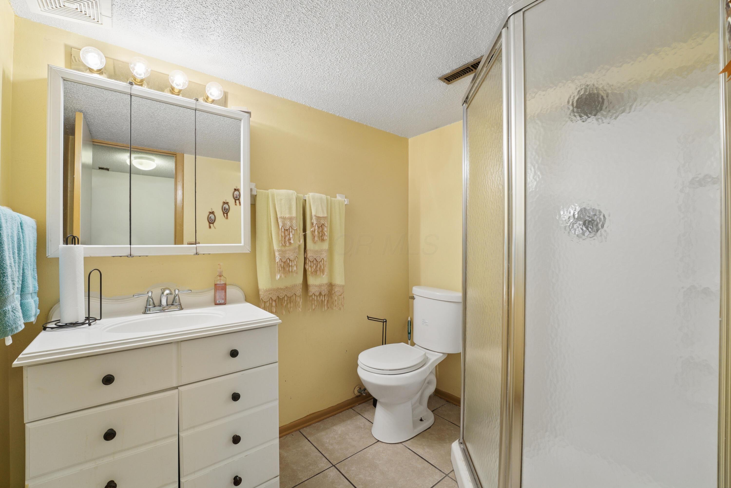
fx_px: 284
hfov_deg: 104.2
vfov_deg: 81.3
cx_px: 366
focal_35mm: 14
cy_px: 244
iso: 640
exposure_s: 1/20
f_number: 8
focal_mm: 14
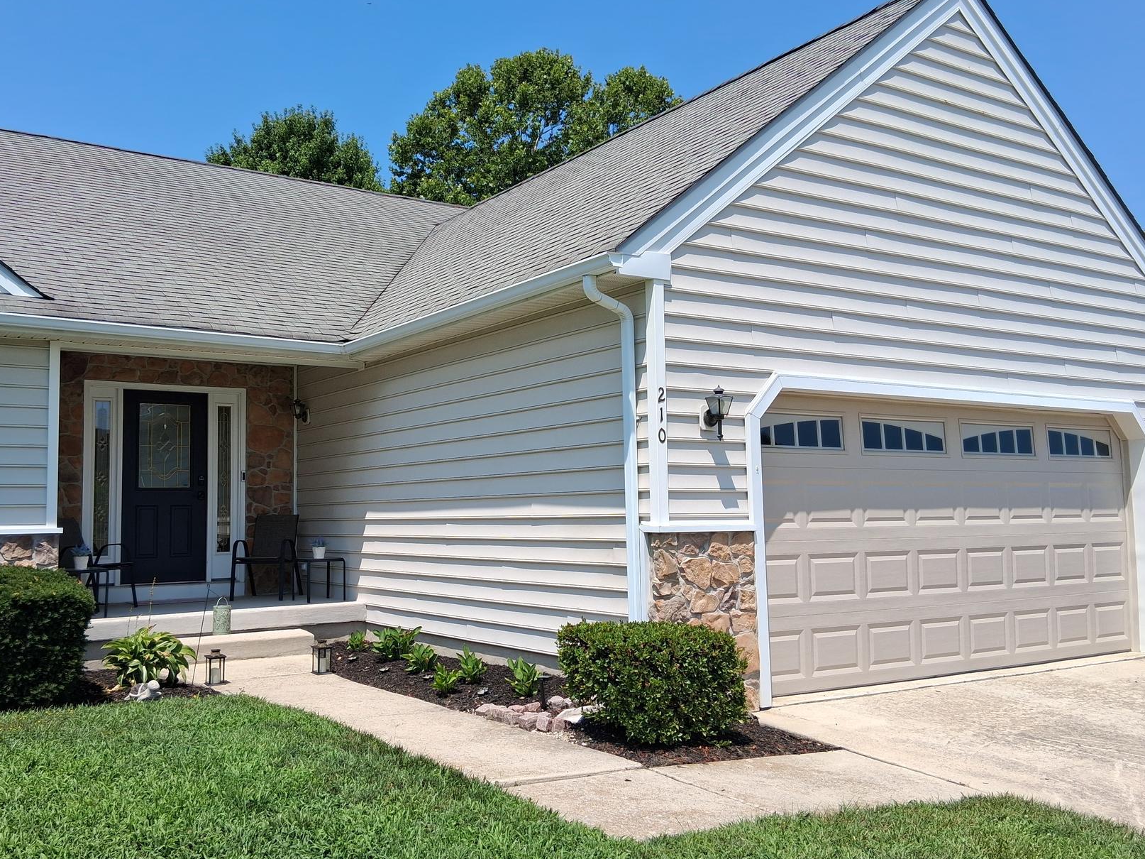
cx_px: 471
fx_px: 1091
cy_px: 425
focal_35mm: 33
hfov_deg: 55.0
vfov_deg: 42.9
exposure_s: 1/646
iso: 25
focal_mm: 3.98
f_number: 1.8
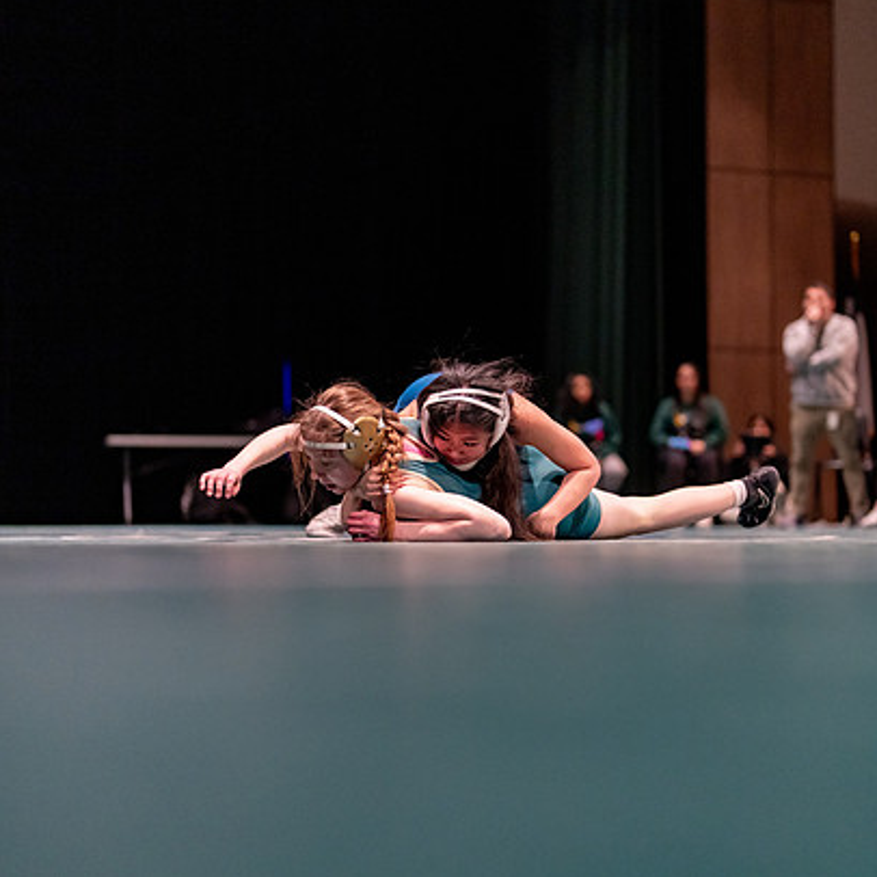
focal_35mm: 65
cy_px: 438
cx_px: 538
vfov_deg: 26.5
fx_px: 1863
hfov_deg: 26.4
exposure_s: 1/1000
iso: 1600
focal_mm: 50
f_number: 1.2
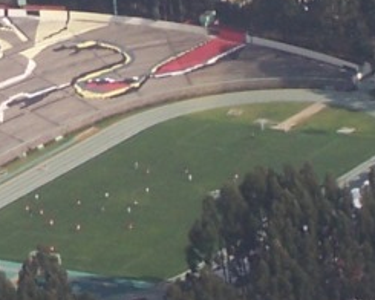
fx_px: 1698
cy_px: 113
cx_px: 63
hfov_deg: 12.5
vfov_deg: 10.1
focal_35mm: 153
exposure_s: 1/800
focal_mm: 10.7
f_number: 3.2
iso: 80
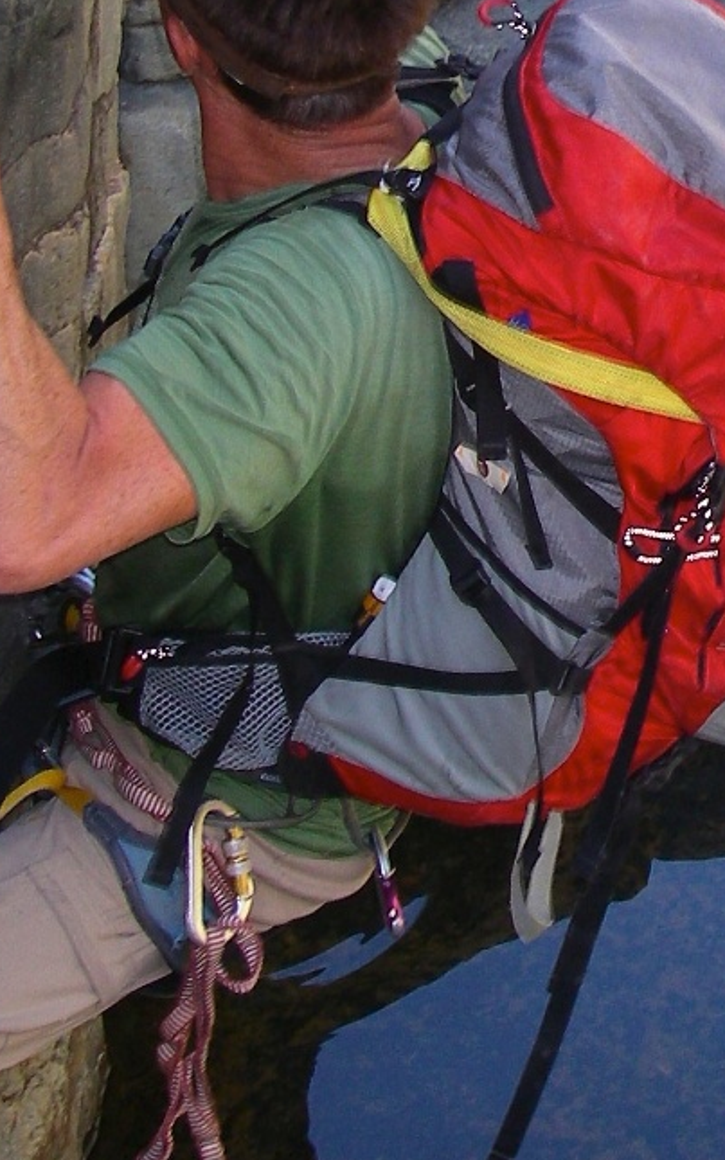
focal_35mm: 100
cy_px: 80
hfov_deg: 12.7
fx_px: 3162
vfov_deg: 20.3
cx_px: 880
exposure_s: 1/80
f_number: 3.3
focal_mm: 6.3
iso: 64
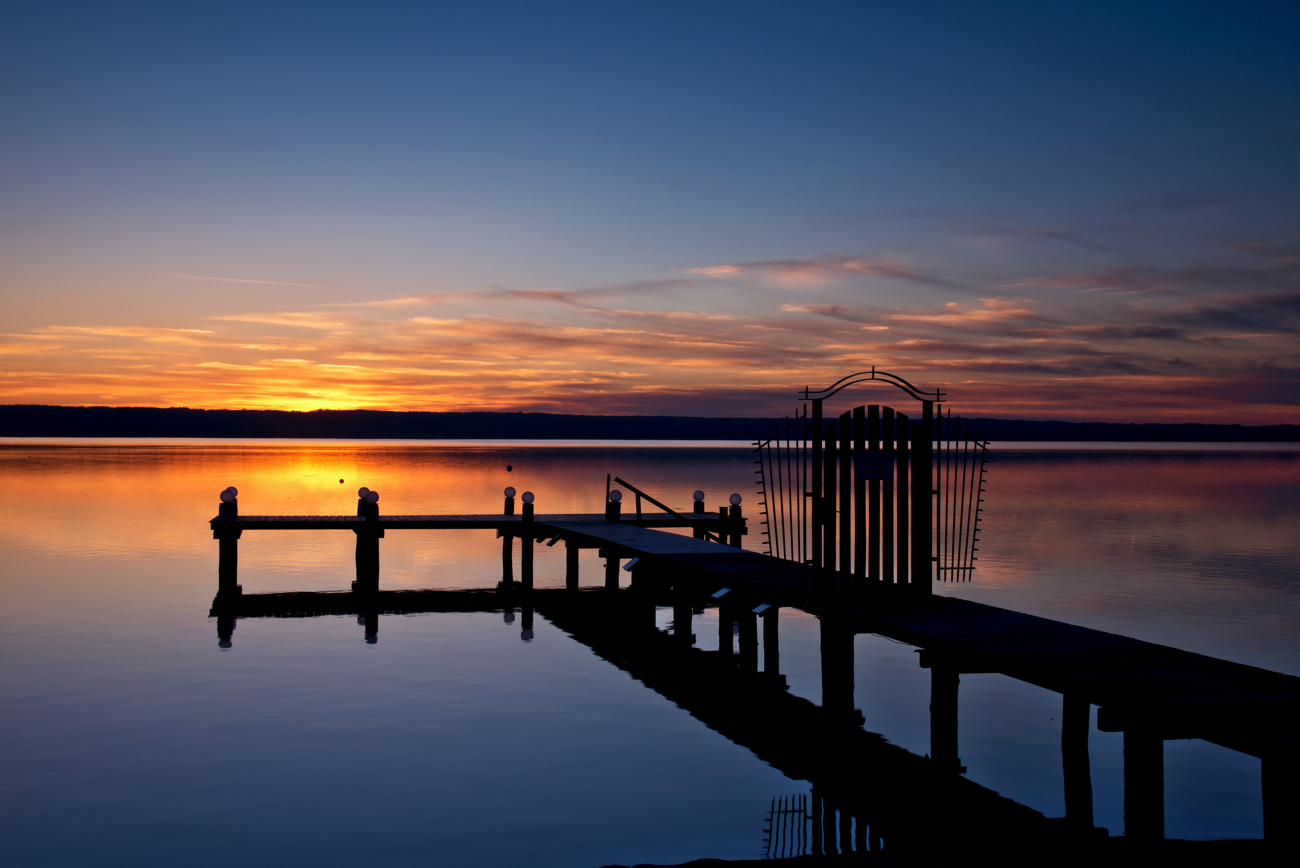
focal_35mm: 44
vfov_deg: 30.5
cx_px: 650
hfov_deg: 44.5
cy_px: 434
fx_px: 1589
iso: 100
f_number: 14
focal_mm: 44
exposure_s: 1/6
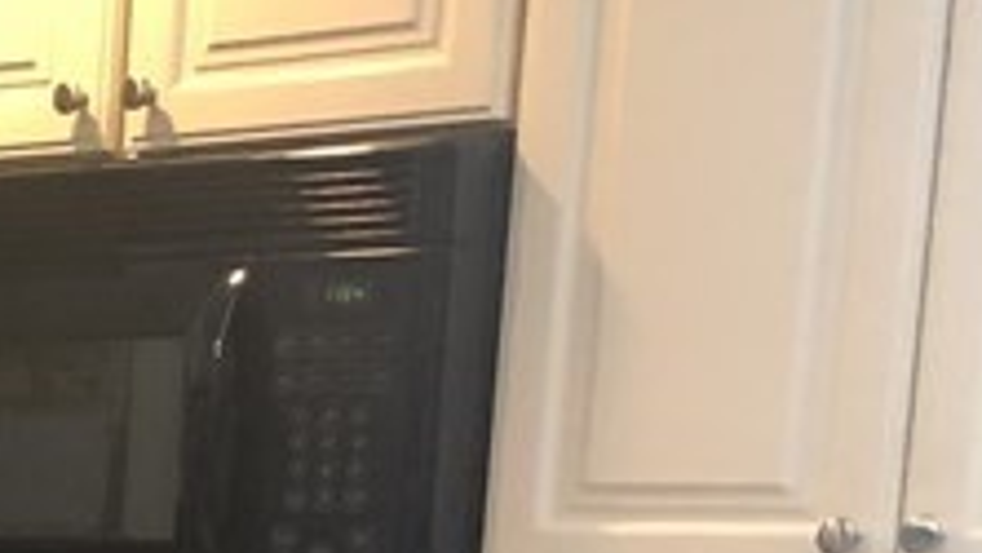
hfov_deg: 12.8
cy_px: 1150
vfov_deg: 8.2
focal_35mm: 141
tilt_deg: -9.4
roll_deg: +0.0
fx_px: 3672
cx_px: -1137
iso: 64
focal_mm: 3.99
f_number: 1.8
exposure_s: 1/15
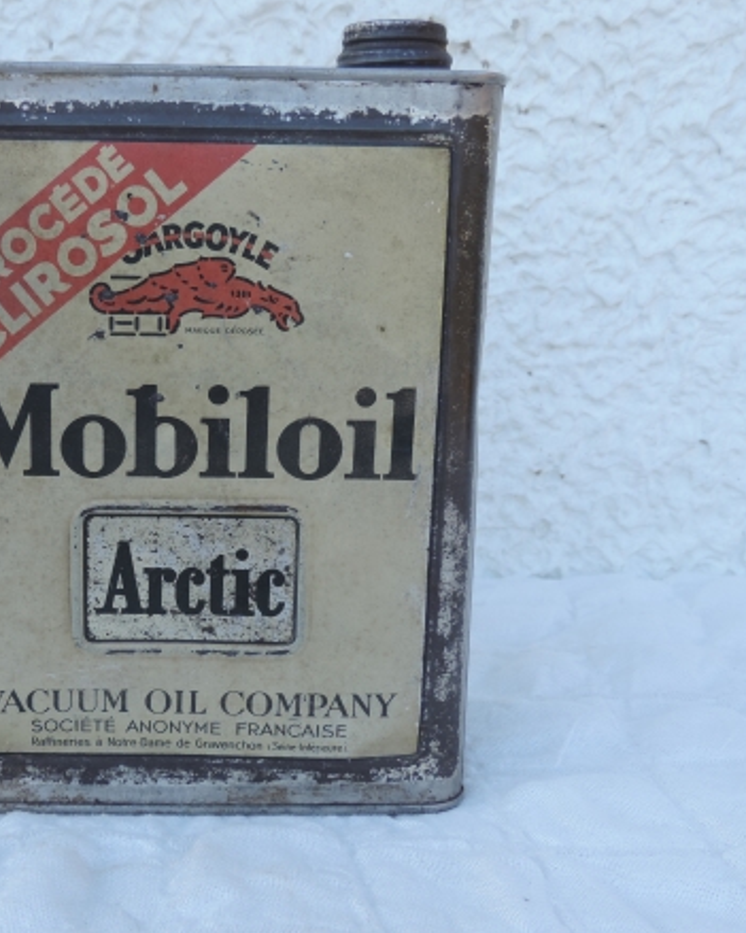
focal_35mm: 44
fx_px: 1215
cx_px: 204
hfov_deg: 33.6
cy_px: 459
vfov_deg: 42.0
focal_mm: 5.8
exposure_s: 1/125
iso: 80
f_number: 3.2
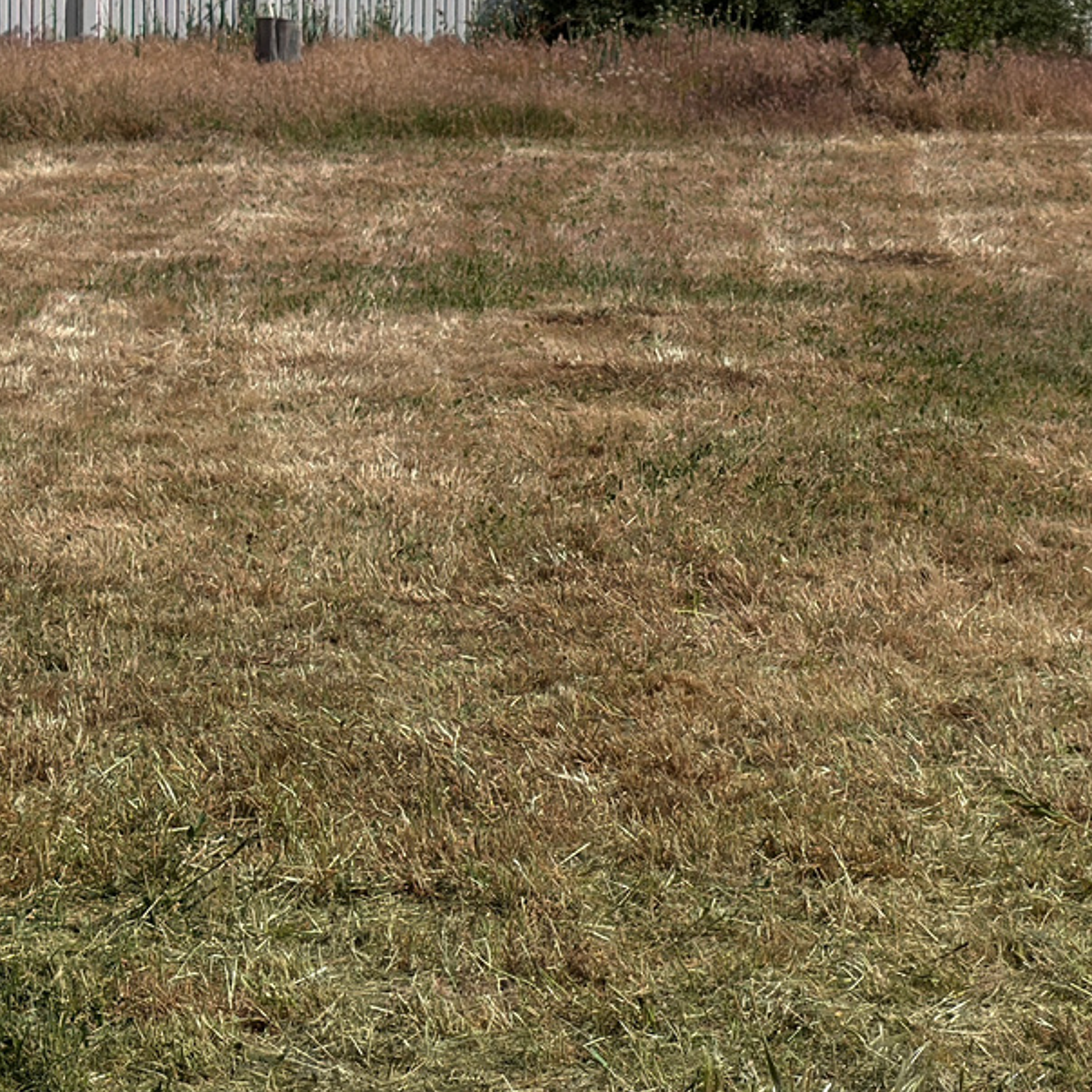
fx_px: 3855
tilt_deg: -6.8
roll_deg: -2.1
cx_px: 717
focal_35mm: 108
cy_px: 400
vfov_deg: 16.1
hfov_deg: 16.1
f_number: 1.78
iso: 64
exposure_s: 1/12500
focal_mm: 6.76
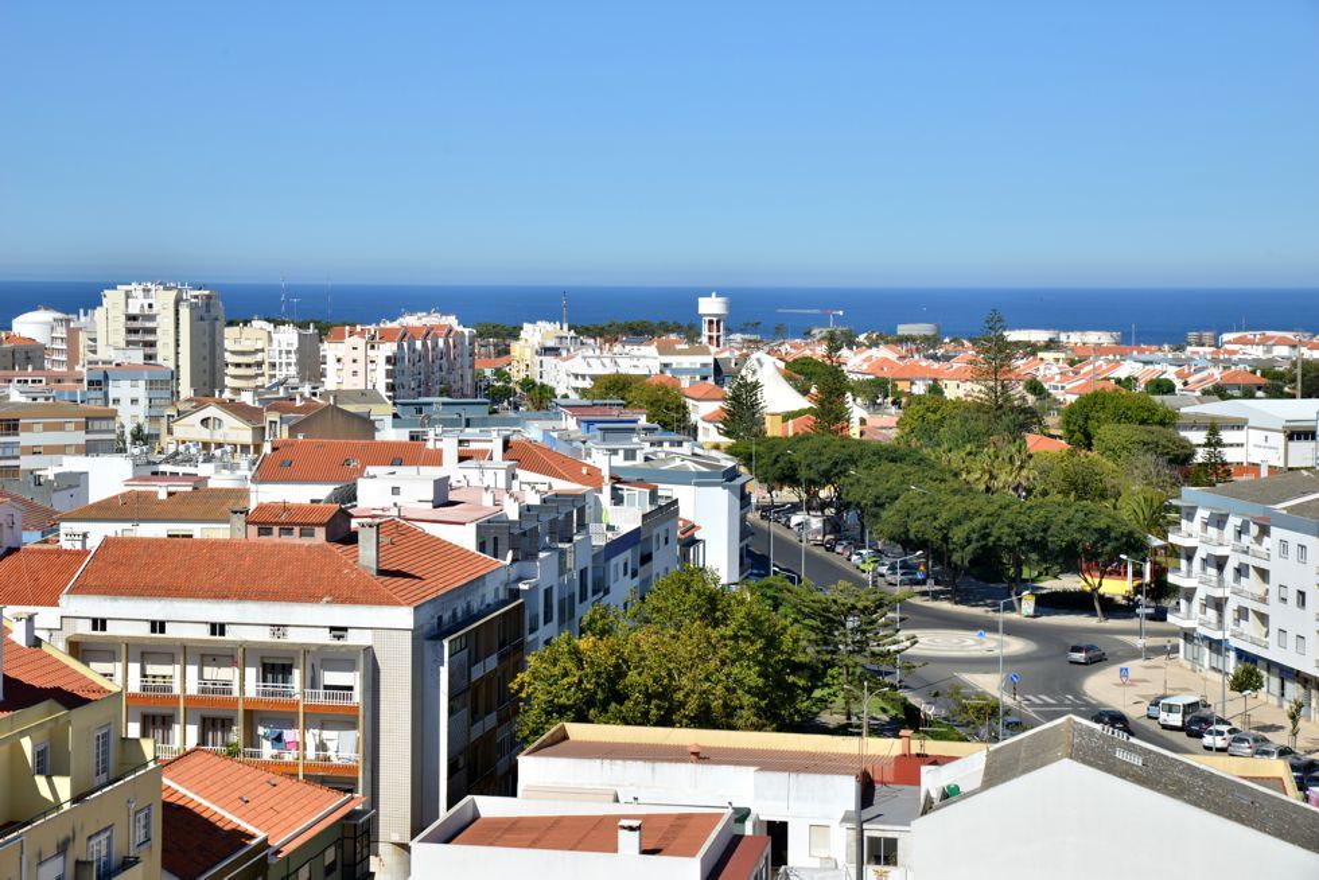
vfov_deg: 20.6
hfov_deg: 30.5
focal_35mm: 66
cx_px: 660
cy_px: 440
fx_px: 2419
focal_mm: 66
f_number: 10
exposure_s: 1/400
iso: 160
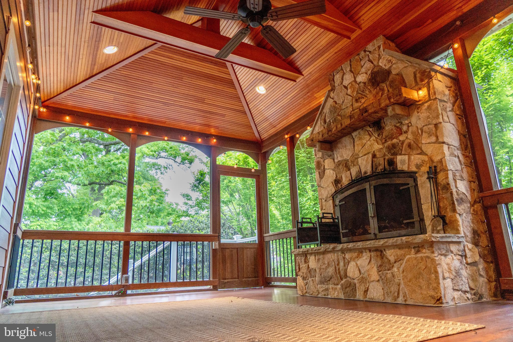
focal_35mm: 24
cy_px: 171
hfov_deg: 73.7
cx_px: 256
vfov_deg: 53.1
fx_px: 342
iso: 3200
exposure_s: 1/160
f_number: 4
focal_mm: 24
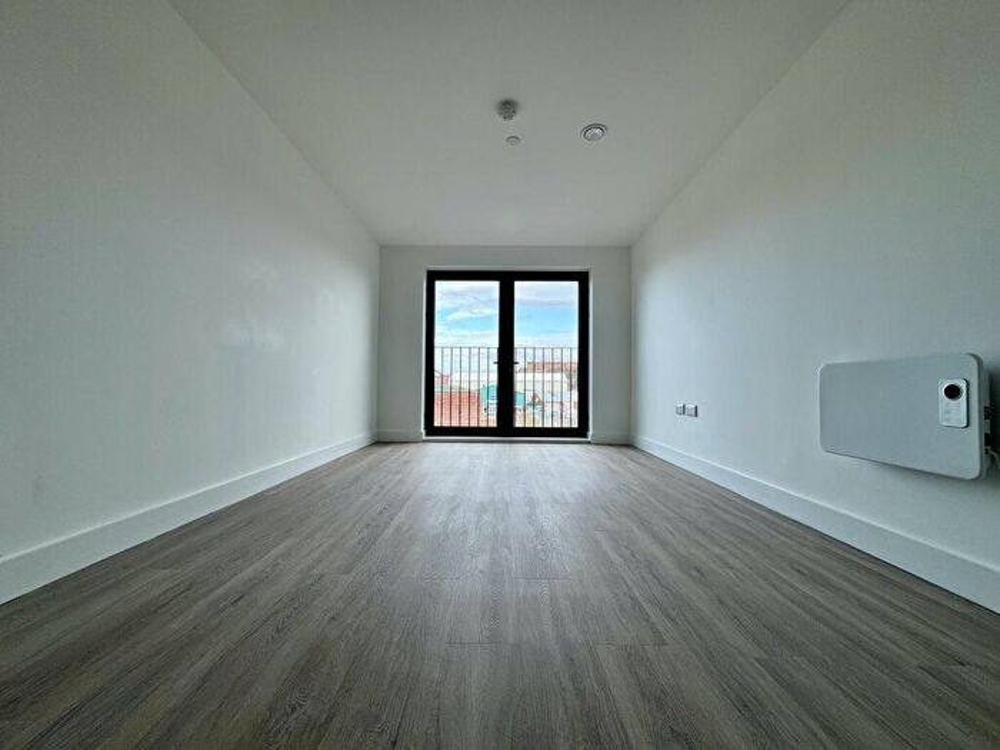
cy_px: 375
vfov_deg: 85.7
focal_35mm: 14
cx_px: 500
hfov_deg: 102.1
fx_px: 404
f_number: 2.2
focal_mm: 2.22
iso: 40
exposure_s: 1/114
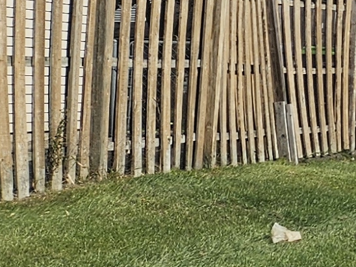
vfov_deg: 8.8
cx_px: 1248
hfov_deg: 8.5
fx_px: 1728
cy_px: 40
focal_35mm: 168
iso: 32
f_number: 1.8
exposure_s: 1/1718
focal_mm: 5.4
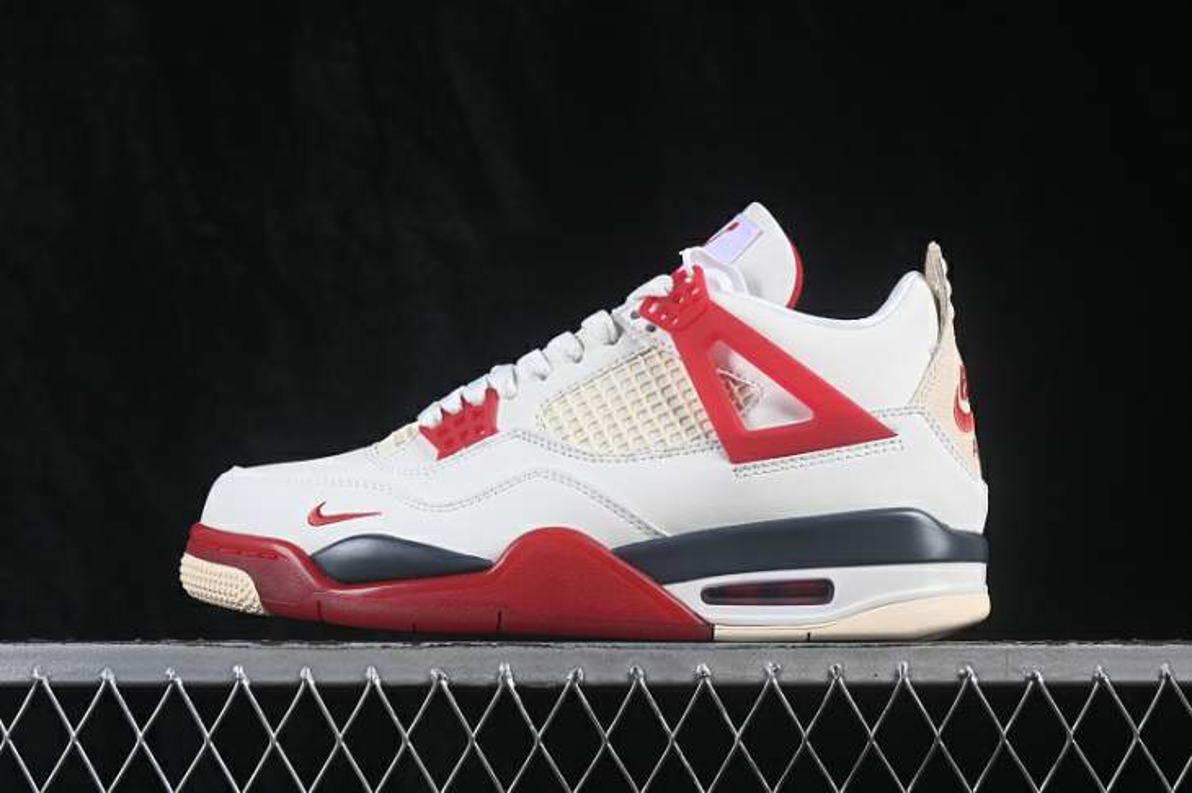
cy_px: 396
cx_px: 596
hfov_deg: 27.0
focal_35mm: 75
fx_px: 2482
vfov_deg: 18.2
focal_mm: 50
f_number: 8
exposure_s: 1/80
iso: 160
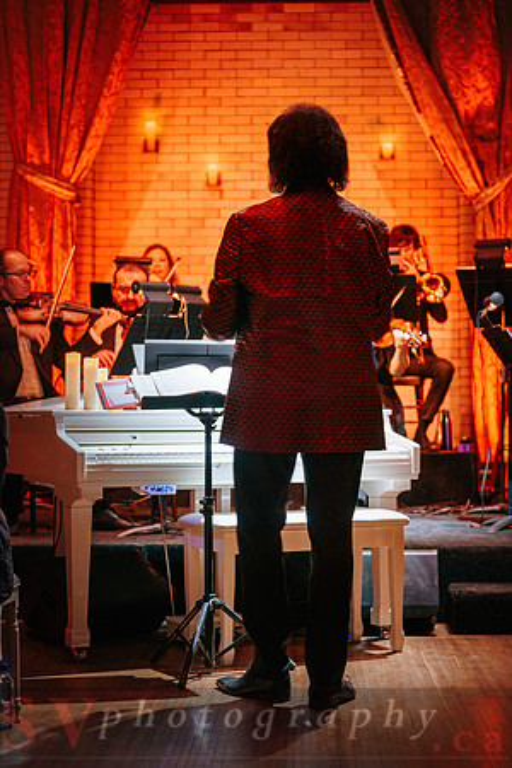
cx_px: 256
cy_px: 384
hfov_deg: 19.5
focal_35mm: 70
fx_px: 1493
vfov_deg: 28.8
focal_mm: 70
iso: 1000
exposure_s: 1/30
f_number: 2.8
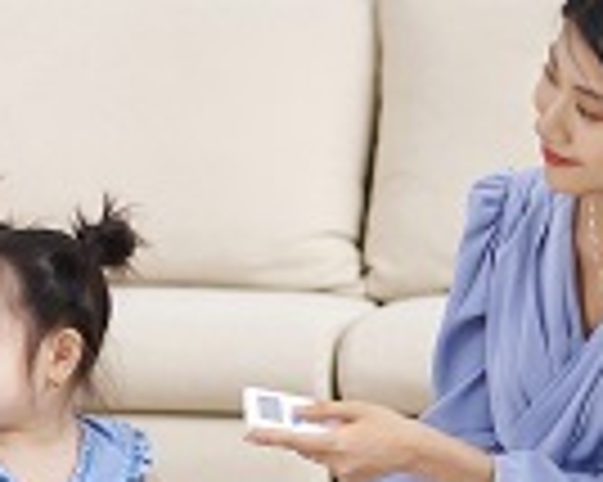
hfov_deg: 9.1
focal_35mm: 210
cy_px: 248
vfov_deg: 7.4
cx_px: -104
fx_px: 3745
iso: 31
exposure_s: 1/160
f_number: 1.3
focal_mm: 50
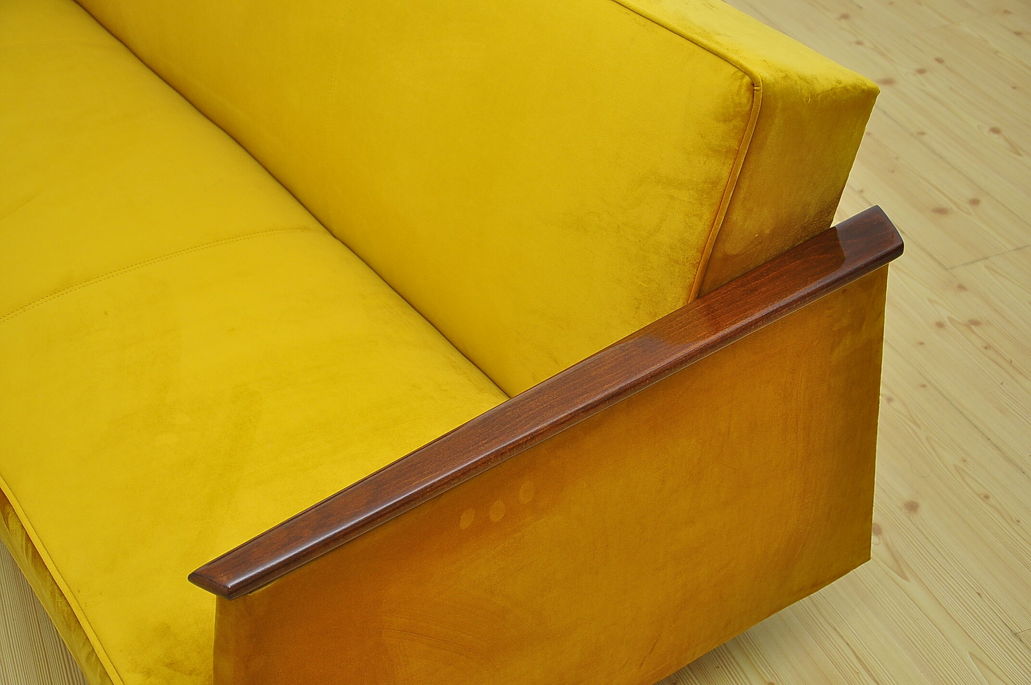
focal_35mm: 52
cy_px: 342
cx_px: 516
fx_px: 1502
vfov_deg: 25.7
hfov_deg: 37.9
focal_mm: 35
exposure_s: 1/200
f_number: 5.6
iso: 400
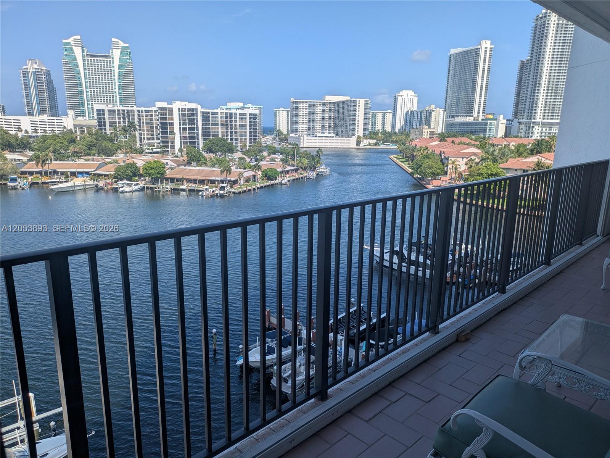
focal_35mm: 25
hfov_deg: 69.4
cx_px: 305
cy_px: 229
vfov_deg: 54.9
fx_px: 441
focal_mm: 5.43
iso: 40
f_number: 1.89
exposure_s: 1/1821
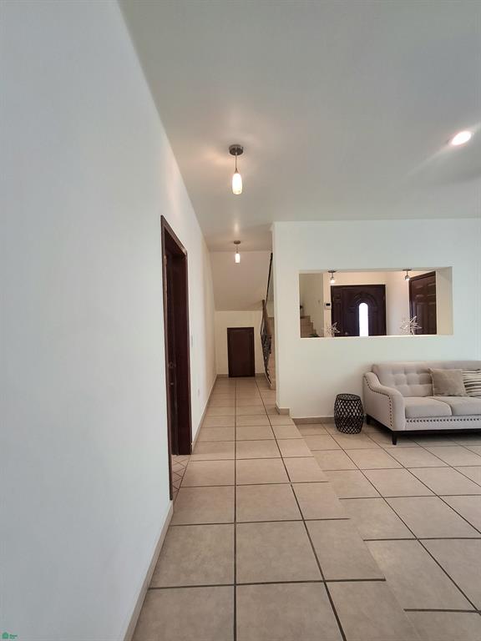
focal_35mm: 16
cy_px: 320
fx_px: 296
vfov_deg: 94.5
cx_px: 240
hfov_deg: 78.1
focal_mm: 1.64
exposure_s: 1/40
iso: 64
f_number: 2.2
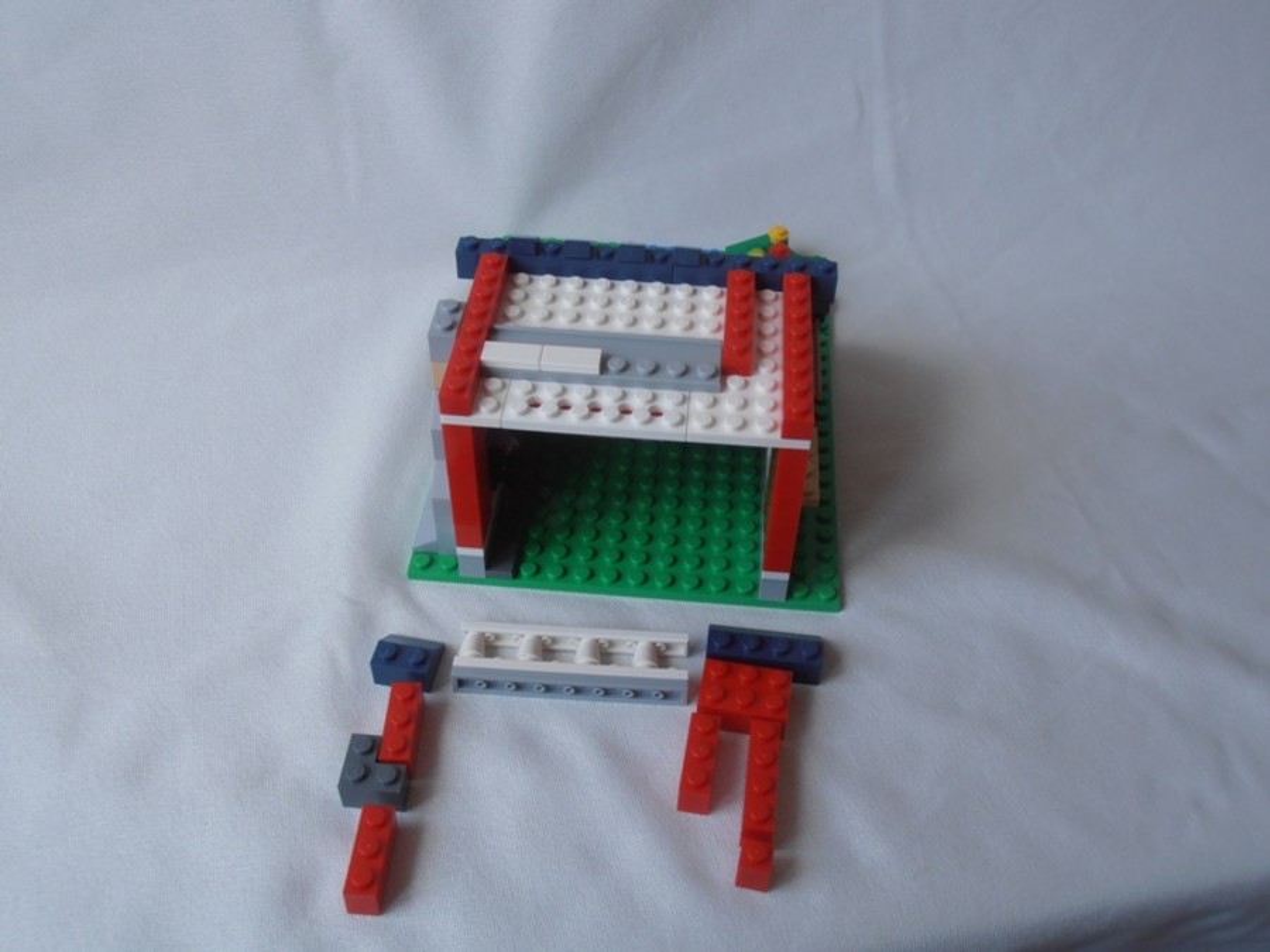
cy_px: 476
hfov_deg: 50.1
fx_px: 1357
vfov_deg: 38.7
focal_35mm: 37
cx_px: 635
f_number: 3.9
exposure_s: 1/100
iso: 80
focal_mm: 6.61
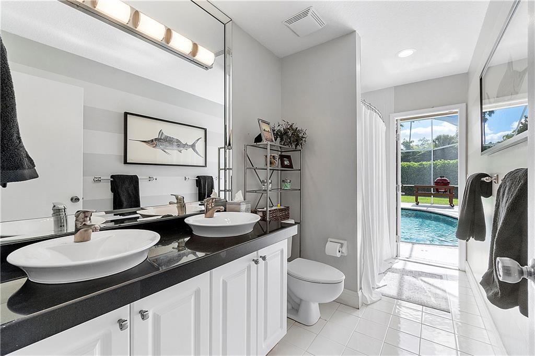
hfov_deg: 100.4
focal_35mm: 15
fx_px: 223
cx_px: 268
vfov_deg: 77.3
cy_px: 178
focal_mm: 10
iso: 160
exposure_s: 1/30
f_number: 11
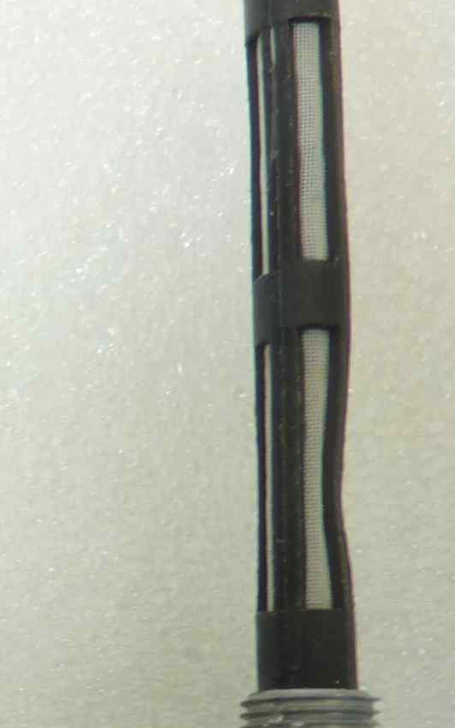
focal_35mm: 80
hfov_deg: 13.8
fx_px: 1587
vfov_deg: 25.0
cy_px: 669
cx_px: -454
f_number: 3.3
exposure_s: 1/25
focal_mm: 4.1
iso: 80
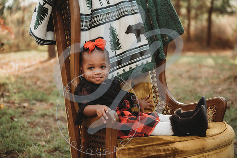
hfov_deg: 28.8
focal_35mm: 70
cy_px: 79
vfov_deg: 19.5
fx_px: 461
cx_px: 118
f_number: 2.8
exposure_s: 1/200
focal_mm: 70
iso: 100
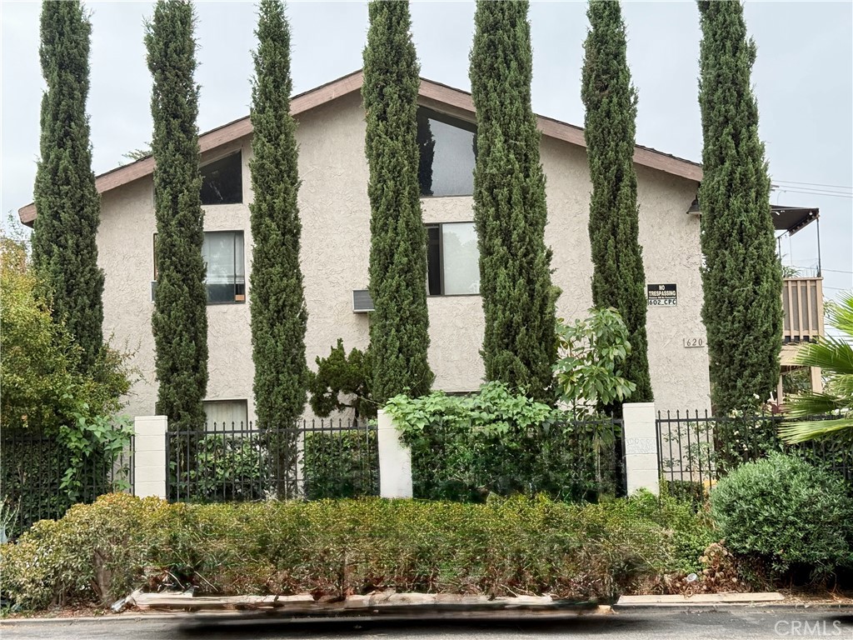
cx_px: 426
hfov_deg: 39.7
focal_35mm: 48
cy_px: 320
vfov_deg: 30.3
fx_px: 1183
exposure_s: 1/1167
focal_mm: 6.76
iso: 80
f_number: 1.78
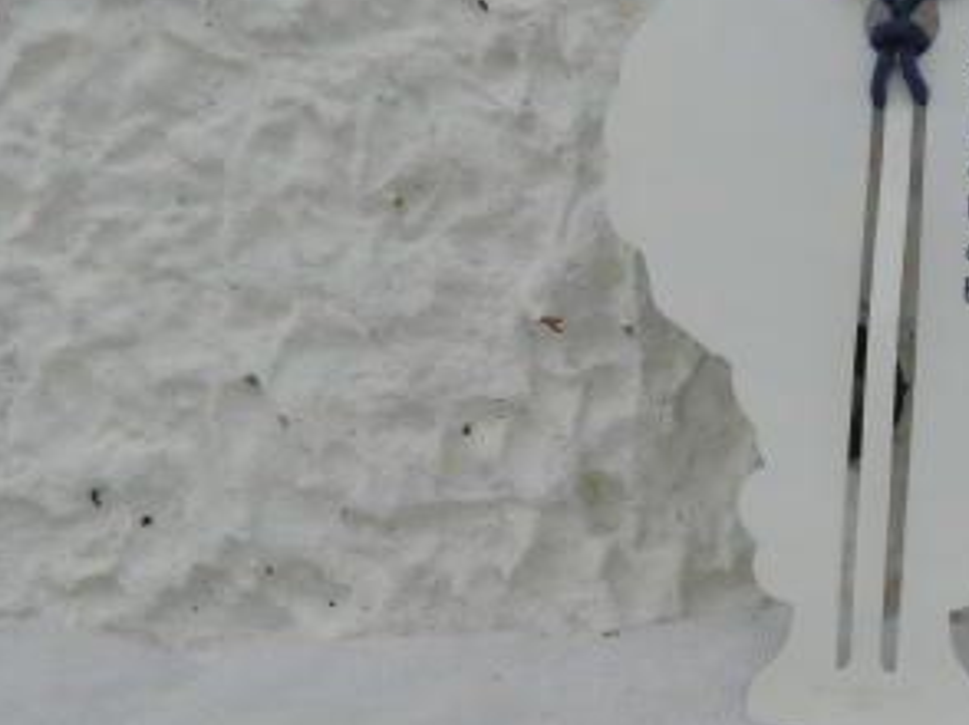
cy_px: 320
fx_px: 1371
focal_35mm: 49
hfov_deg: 35.9
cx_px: 923
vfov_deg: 29.6
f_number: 3
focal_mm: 4.3
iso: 80
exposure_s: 1/640
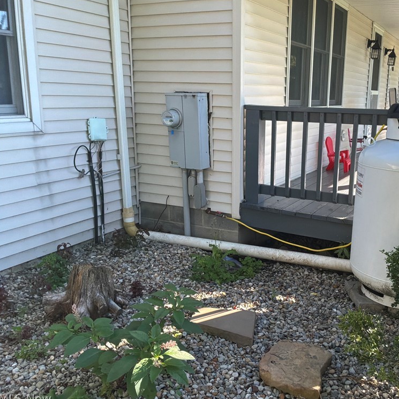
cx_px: 270
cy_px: 202
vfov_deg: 48.4
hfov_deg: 47.6
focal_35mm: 34
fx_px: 443
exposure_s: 1/929
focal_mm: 3
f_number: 1.8
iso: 125
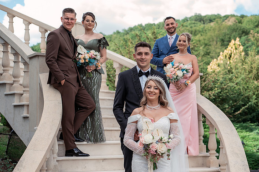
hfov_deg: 32.8
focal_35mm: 61
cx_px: 154
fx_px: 438
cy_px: 102
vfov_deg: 22.2
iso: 160
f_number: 3.2
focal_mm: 50
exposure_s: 1/500
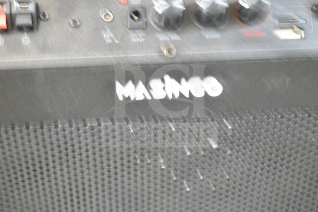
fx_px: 636
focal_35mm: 72
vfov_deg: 18.9
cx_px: 159
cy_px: 106
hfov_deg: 28.1
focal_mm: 48
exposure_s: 1/25
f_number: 5.3
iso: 25600
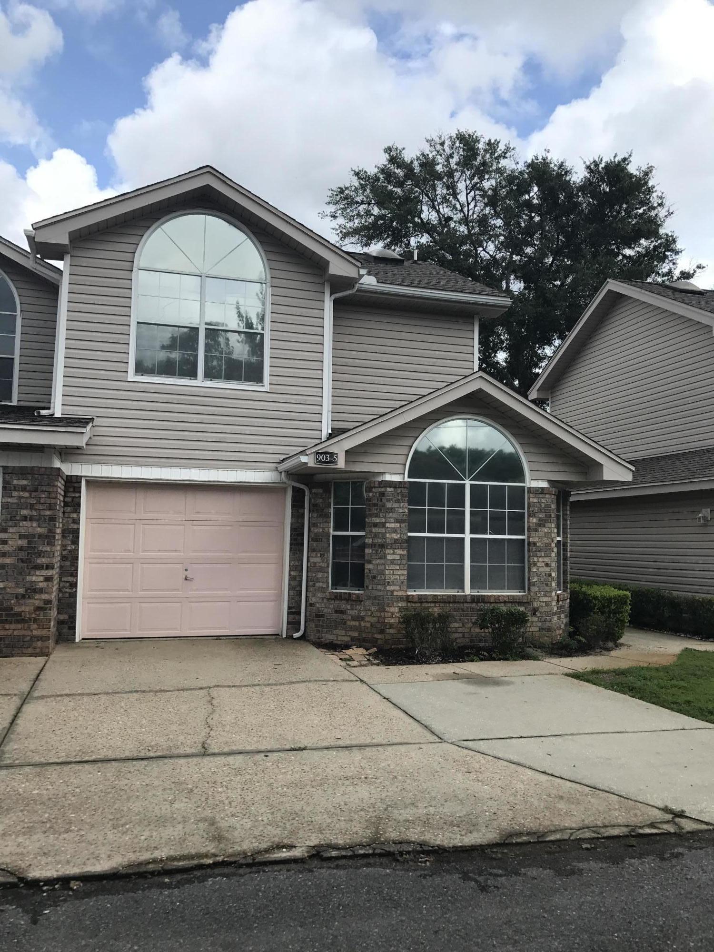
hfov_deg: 49.7
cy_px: 476
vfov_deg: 63.4
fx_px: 770
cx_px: 357
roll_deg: -0.9
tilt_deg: +5.5
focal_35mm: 28
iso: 20
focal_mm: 3.99
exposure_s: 1/1212
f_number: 1.8
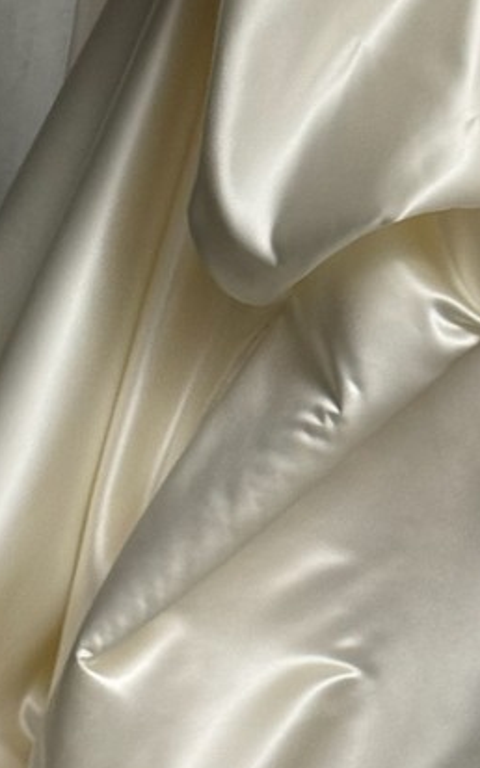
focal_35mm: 197
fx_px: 4125
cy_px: 15
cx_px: 227
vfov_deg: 10.6
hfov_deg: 6.7
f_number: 1.78
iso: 160
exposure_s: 1/60
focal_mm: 6.76
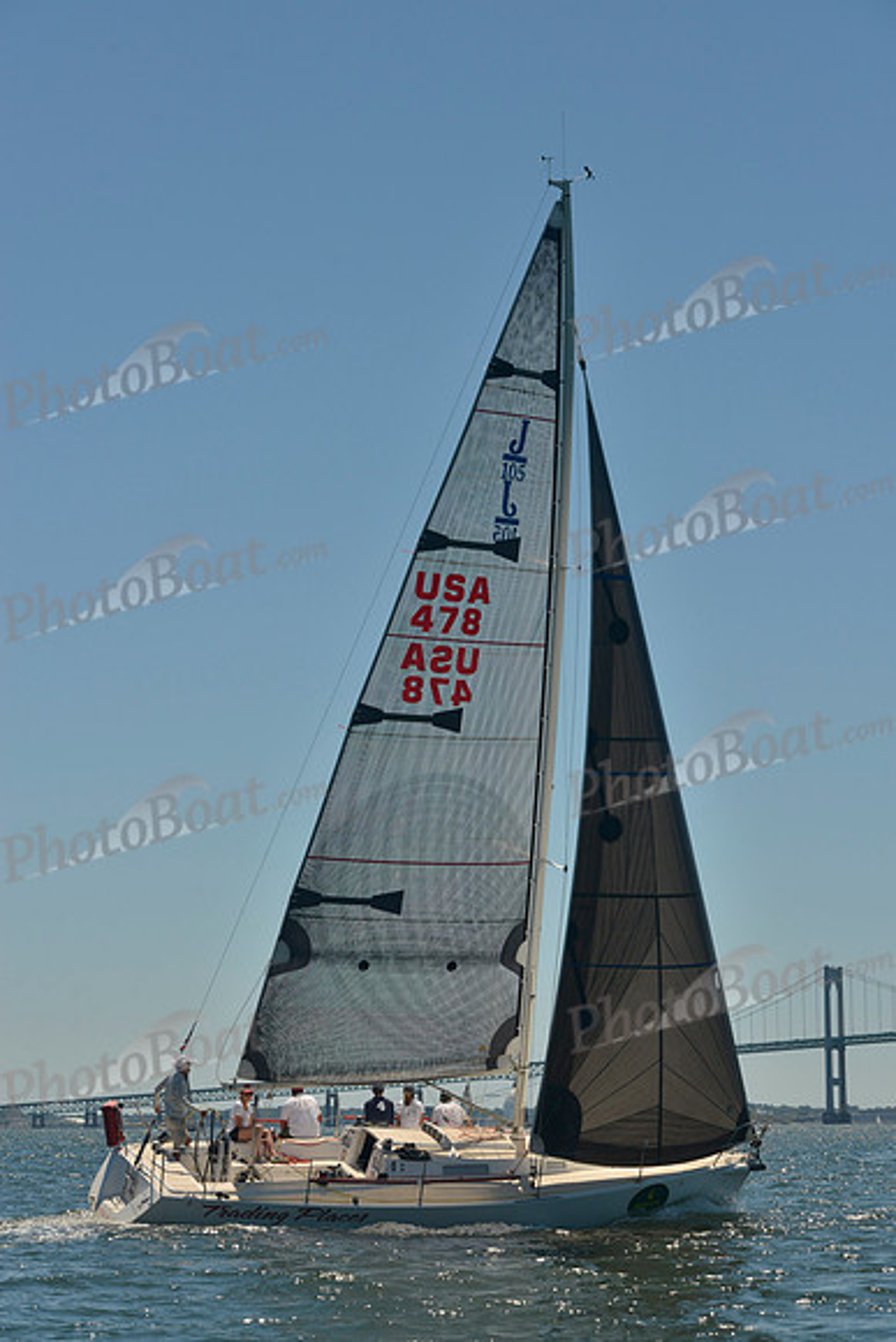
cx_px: 448
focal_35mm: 70
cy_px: 671
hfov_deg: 19.5
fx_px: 2612
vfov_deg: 28.8
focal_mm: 70
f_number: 9
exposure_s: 1/800
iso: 280
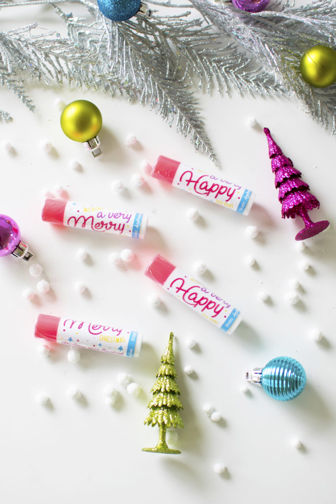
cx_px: 168
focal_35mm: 52
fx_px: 735
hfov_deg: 25.8
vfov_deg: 37.8
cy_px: 252
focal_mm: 35
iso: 200
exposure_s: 1/100
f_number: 2.8
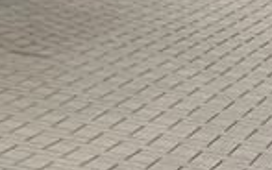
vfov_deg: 6.7
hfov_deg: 8.4
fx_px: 1424
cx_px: -651
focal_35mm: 192
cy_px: 272
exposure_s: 1/804
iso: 50
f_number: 1.6
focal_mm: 5.1
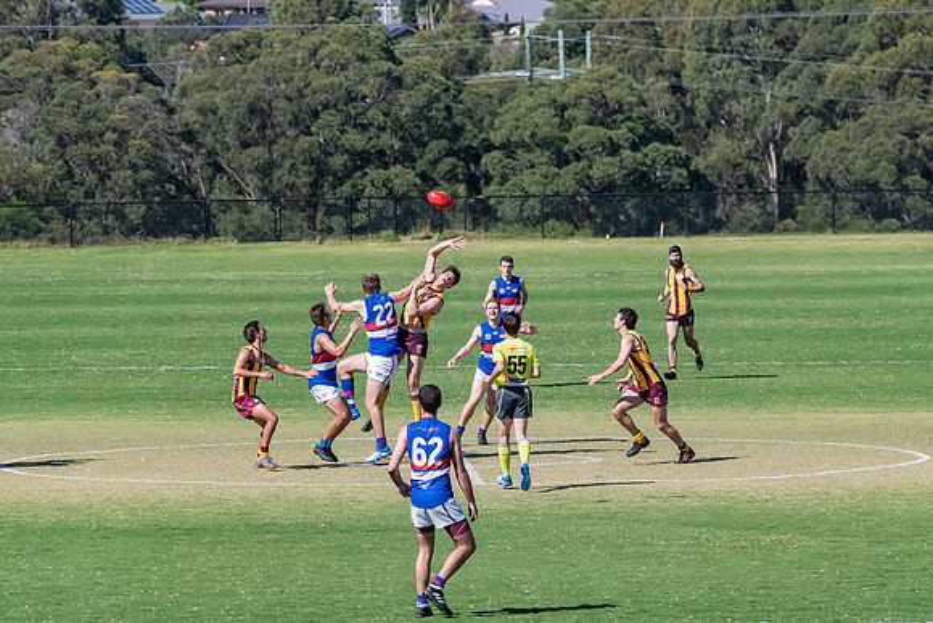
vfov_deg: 4.6
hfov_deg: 6.8
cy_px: 312
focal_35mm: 302
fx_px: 7834
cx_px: 466
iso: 1000
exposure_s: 1/4000
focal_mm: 200
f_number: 8
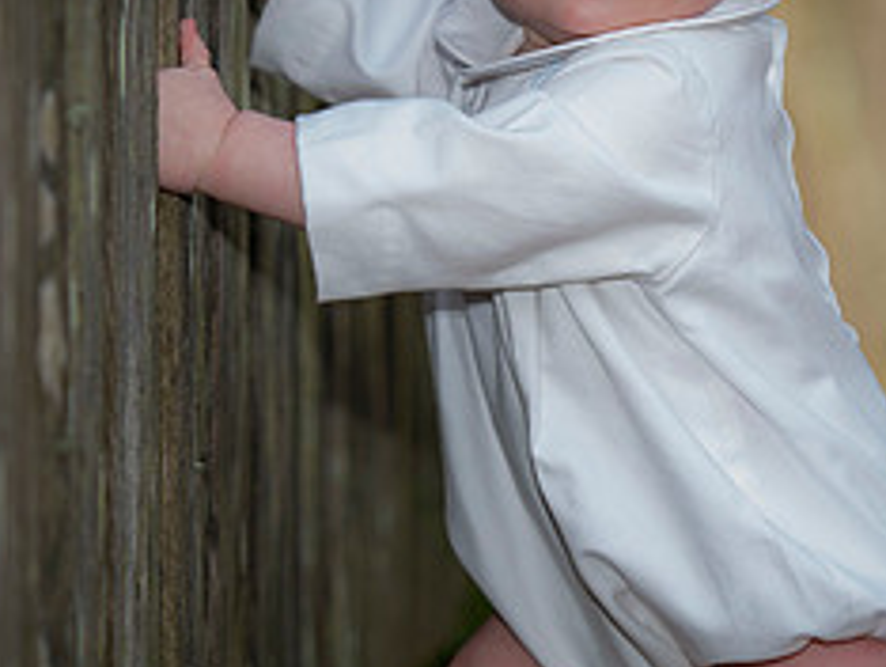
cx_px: 517
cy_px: 356
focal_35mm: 333
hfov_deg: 5.9
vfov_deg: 4.5
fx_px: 8532
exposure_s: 1/250
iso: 50
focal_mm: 120
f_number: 2.8
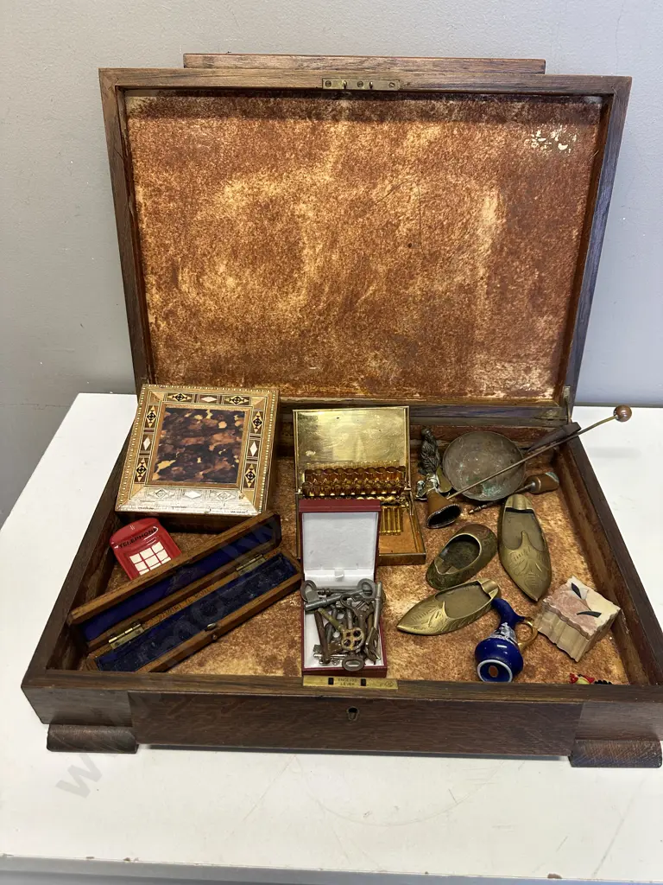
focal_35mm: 24
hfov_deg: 56.8
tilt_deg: -40.1
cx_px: 332
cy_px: 442
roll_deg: -1.2
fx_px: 613
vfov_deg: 71.6
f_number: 1.78
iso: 200
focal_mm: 6.86
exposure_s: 1/100
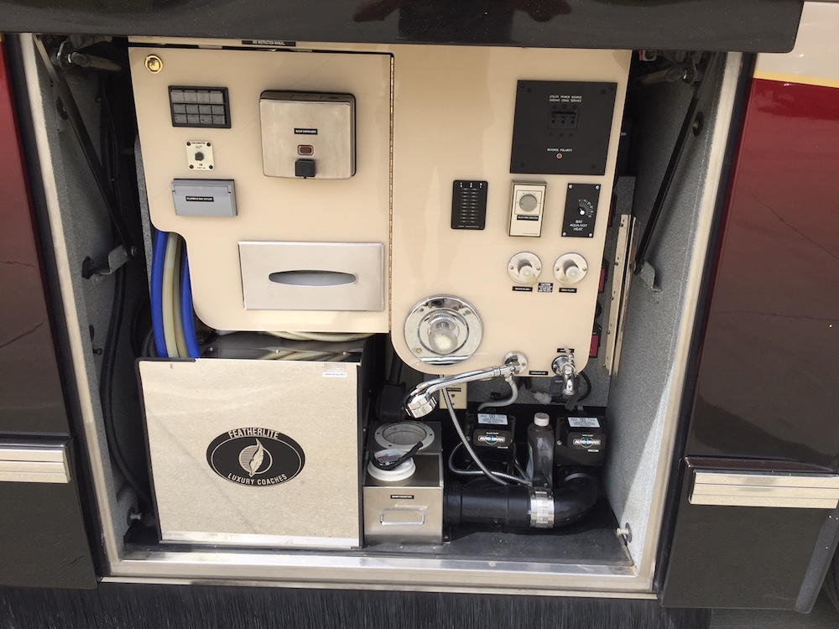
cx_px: 420
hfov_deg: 61.7
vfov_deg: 48.2
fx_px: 703
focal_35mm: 29
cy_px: 314
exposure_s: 1/1041
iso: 32
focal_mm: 4.15
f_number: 2.2
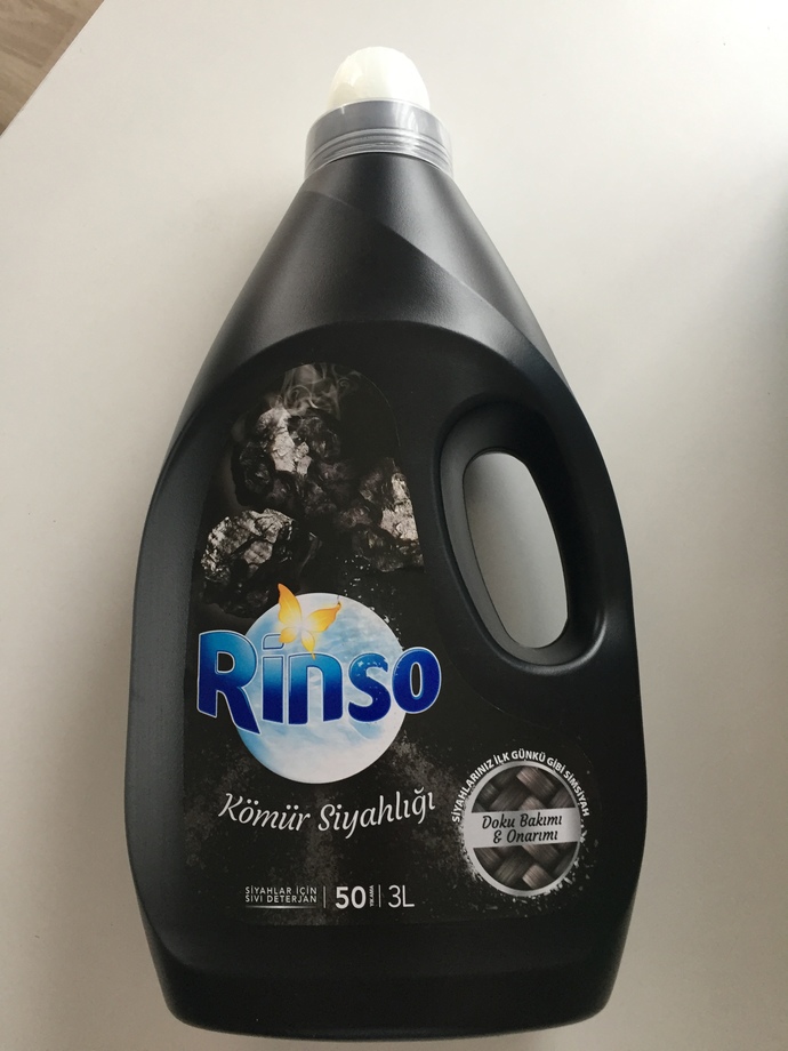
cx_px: 394
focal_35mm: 29
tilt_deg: -79.5
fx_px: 880
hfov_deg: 48.2
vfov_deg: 61.7
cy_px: 526
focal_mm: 4.15
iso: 160
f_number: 2.2
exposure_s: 1/33
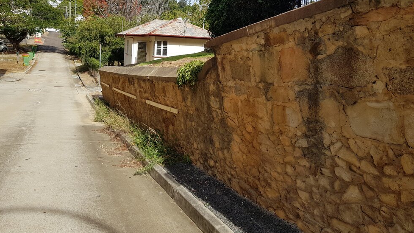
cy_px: 89
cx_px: 204
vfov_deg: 39.9
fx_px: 318
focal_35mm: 29
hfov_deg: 66.1
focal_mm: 4.2
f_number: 1.7
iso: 40
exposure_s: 1/1600
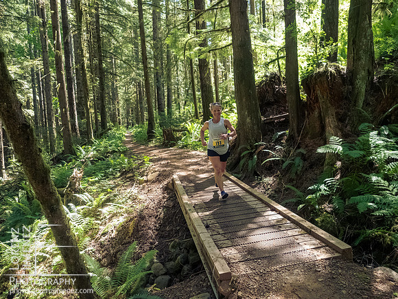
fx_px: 276
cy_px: 150
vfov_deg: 56.8
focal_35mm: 24
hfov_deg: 71.6
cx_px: 199
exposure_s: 1/1000
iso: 4000
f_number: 2.8
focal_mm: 12
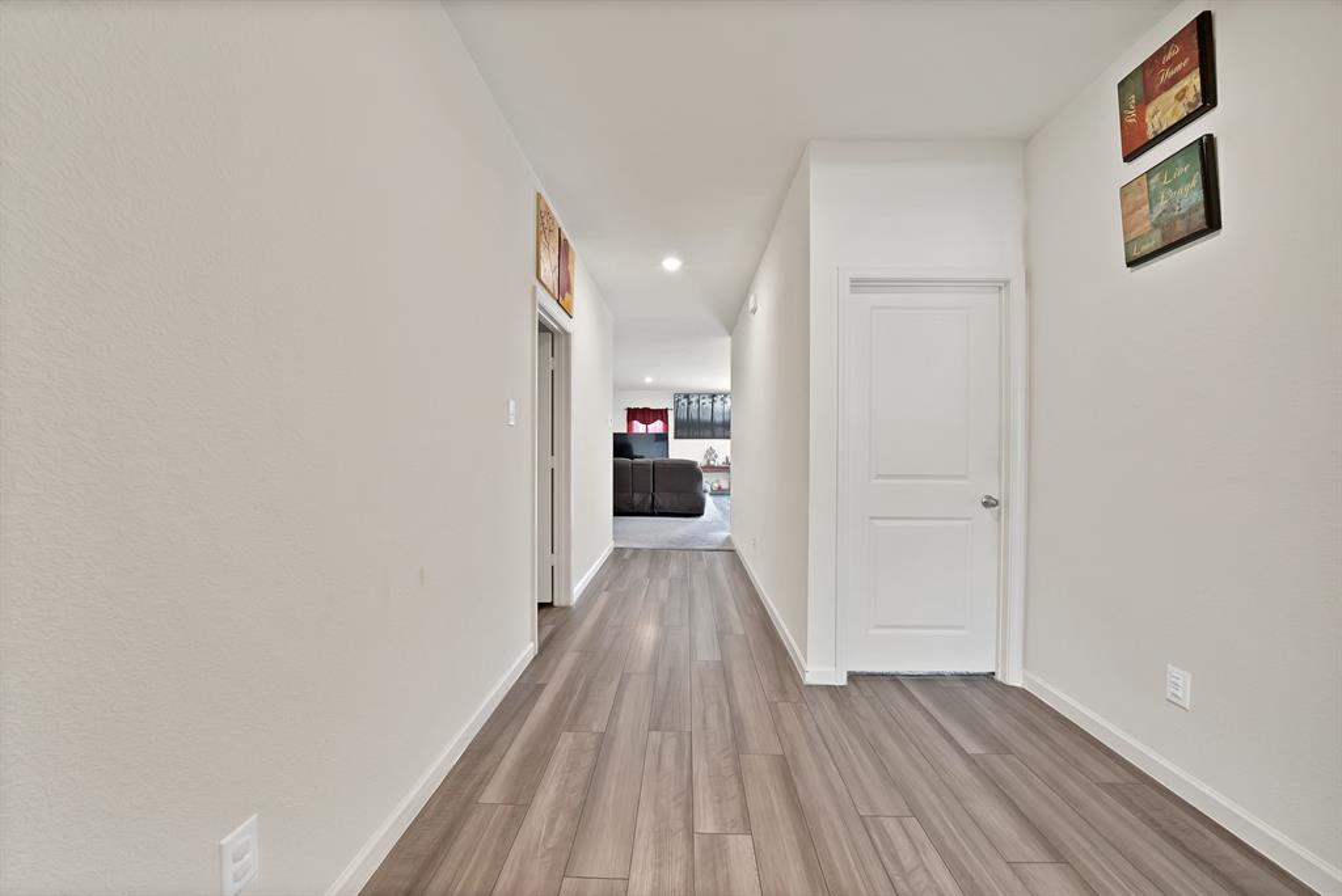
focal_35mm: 12
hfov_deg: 112.6
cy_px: 448
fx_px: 448
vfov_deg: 90.1
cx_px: 671
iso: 640
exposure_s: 1
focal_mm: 12
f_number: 9
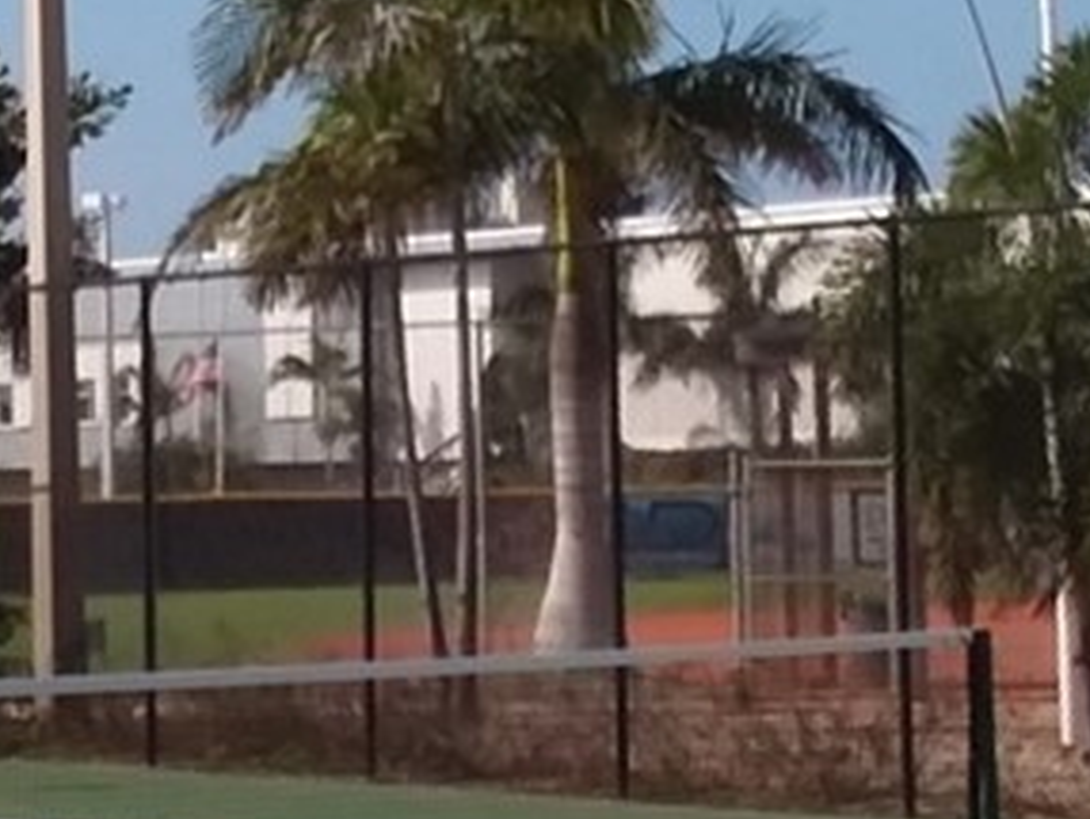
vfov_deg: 9.2
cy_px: 229
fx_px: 5105
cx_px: 408
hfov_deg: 12.2
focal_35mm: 162
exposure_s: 1/2442
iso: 40
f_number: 1.9
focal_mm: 2.47
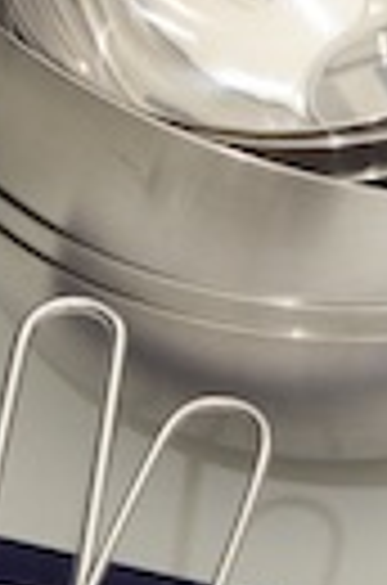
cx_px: 392
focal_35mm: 303
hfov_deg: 4.5
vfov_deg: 6.8
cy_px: 0
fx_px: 4912
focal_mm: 50
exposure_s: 1/8
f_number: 8
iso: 400
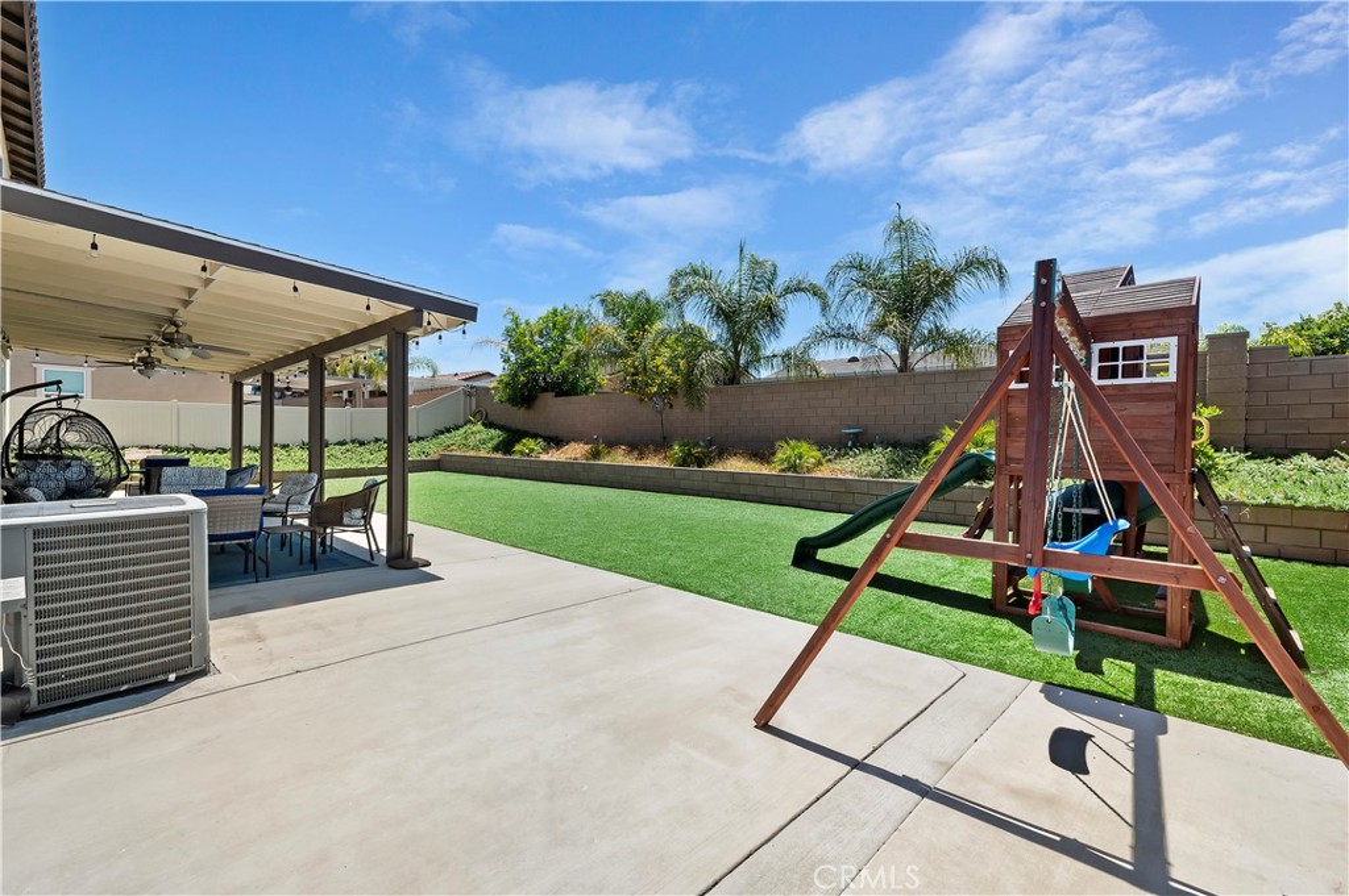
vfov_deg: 81.1
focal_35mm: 14
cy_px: 448
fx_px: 524
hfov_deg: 104.3
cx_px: 674
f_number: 22
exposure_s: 1/160
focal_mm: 14
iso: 500
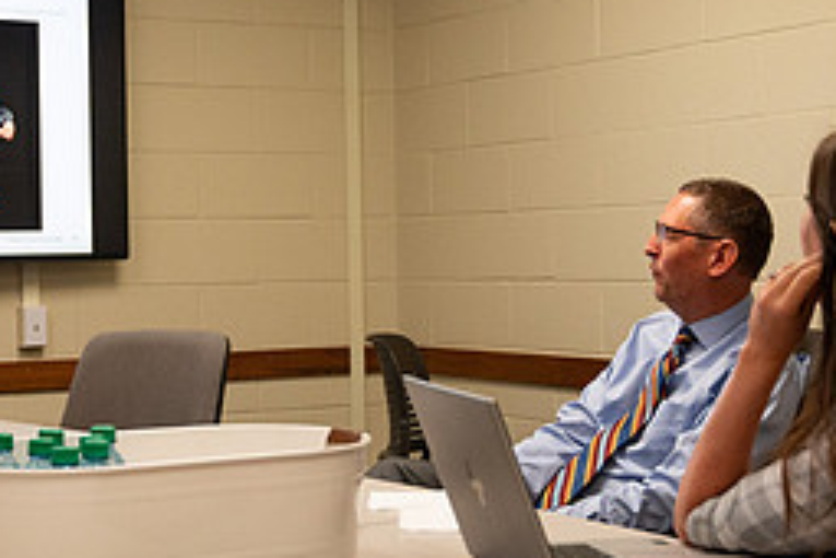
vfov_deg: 18.2
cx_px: 174
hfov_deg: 26.5
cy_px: 269
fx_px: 1742
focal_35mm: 75
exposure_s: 1/200
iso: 1600
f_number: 4
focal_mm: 33
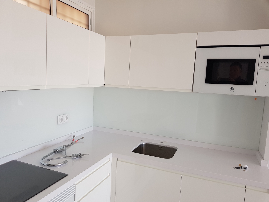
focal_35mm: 26
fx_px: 202
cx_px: 134
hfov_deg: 67.3
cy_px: 101
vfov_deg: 53.1
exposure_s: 1/124
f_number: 1.7
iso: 40
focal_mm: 4.2
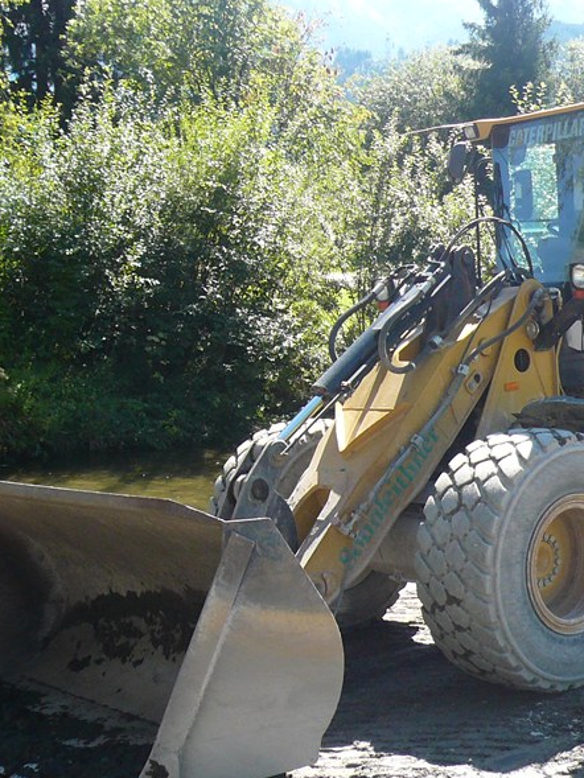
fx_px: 1282
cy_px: 394
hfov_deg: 25.4
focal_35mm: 57
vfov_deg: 33.8
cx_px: 416
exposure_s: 1/320
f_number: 2.8
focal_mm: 4.6
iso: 100
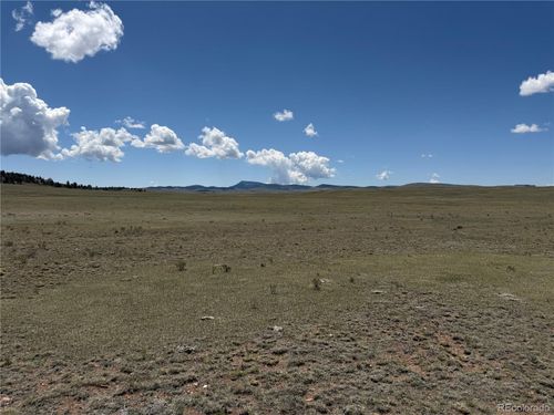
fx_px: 384
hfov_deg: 71.6
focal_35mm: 24
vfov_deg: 56.8
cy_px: 208
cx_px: 277
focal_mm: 6.76
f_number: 1.78
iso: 80
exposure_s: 1/9091
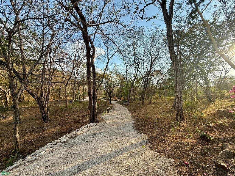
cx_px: 118
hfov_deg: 102.1
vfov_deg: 85.7
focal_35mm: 14
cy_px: 88
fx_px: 95
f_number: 2.2
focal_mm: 2.22
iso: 50
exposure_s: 1/942
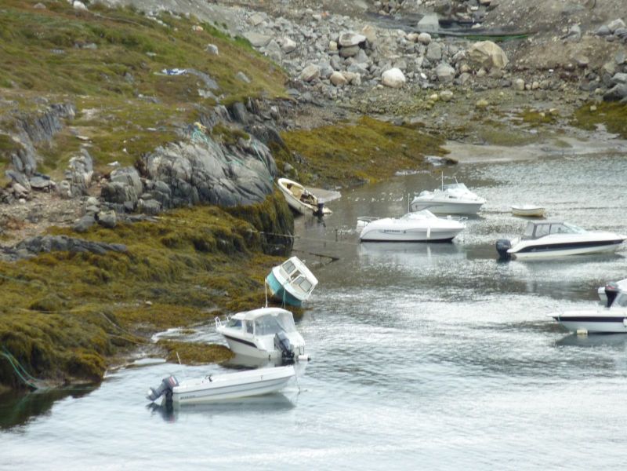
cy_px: 236
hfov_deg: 6.6
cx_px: 314
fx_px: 5434
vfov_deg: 5.0
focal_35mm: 300
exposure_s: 1/250
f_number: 4.9
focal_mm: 49.2
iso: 200
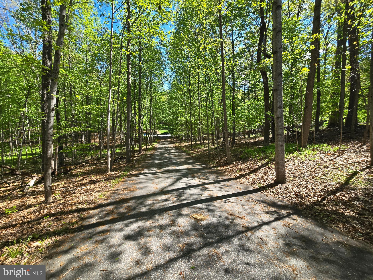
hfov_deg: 106.2
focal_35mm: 13
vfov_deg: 89.9
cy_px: 140
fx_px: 140
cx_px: 186
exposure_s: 1/515
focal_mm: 2.2
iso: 50
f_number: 2.2
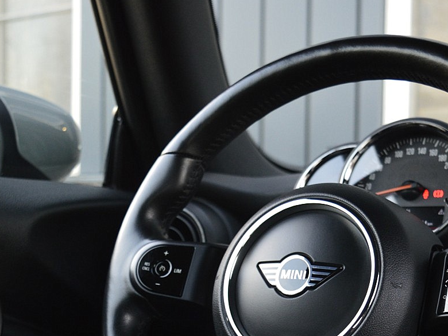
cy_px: 277
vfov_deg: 21.9
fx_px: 854
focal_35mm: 66
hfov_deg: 29.2
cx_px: 288
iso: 800
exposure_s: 1/30
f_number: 3.8
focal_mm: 22
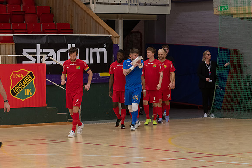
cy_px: 84
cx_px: 126
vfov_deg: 8.5
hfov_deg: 12.7
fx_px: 1129
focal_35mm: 161
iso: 800
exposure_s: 1/320
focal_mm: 105
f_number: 4
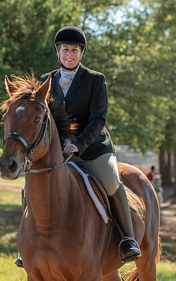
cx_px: 84
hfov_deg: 7.0
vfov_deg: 11.1
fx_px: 1441
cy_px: 163
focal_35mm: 188
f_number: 4
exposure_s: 1/320
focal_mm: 95
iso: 280
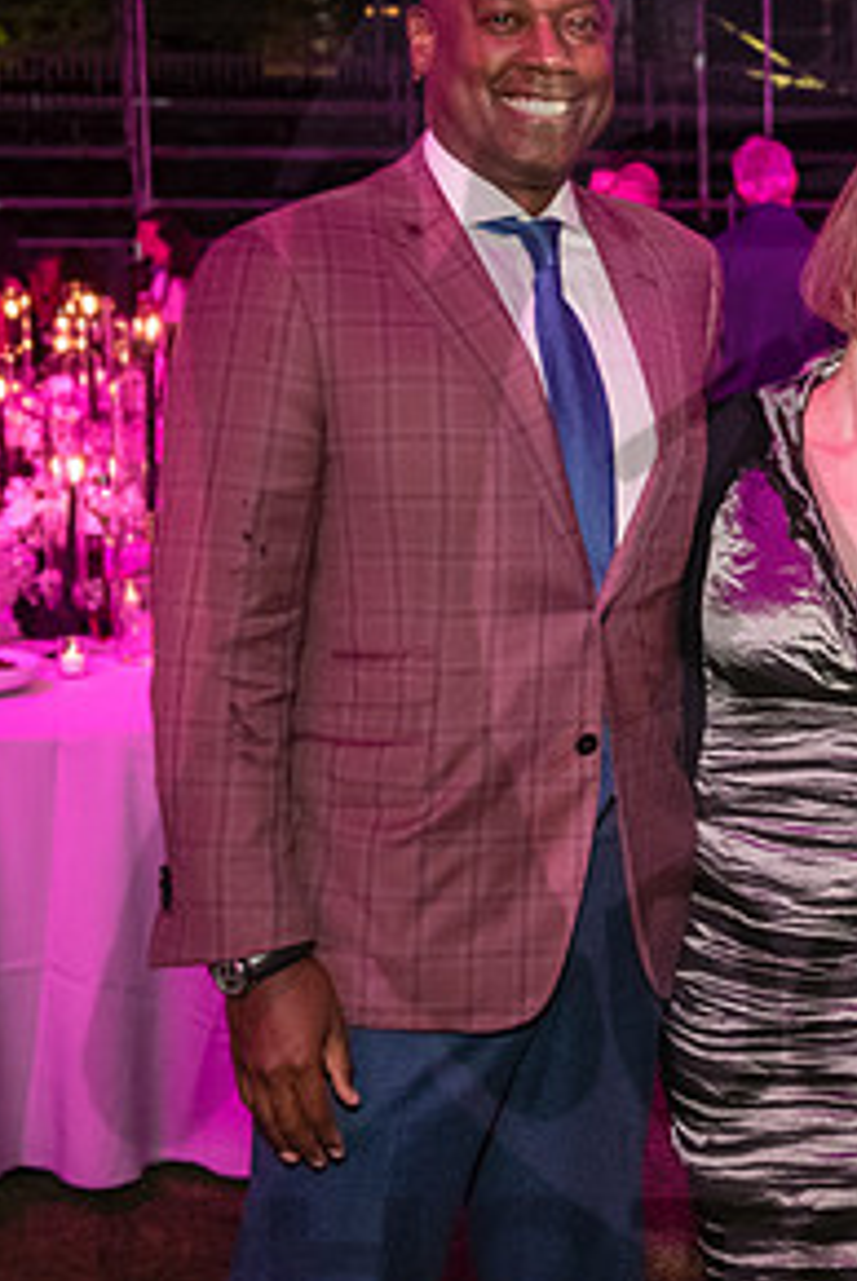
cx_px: 1080
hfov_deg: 15.8
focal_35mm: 83
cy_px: 531
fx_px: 2957
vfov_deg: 24.4
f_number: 3.5
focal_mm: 38
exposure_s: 1/125
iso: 8000
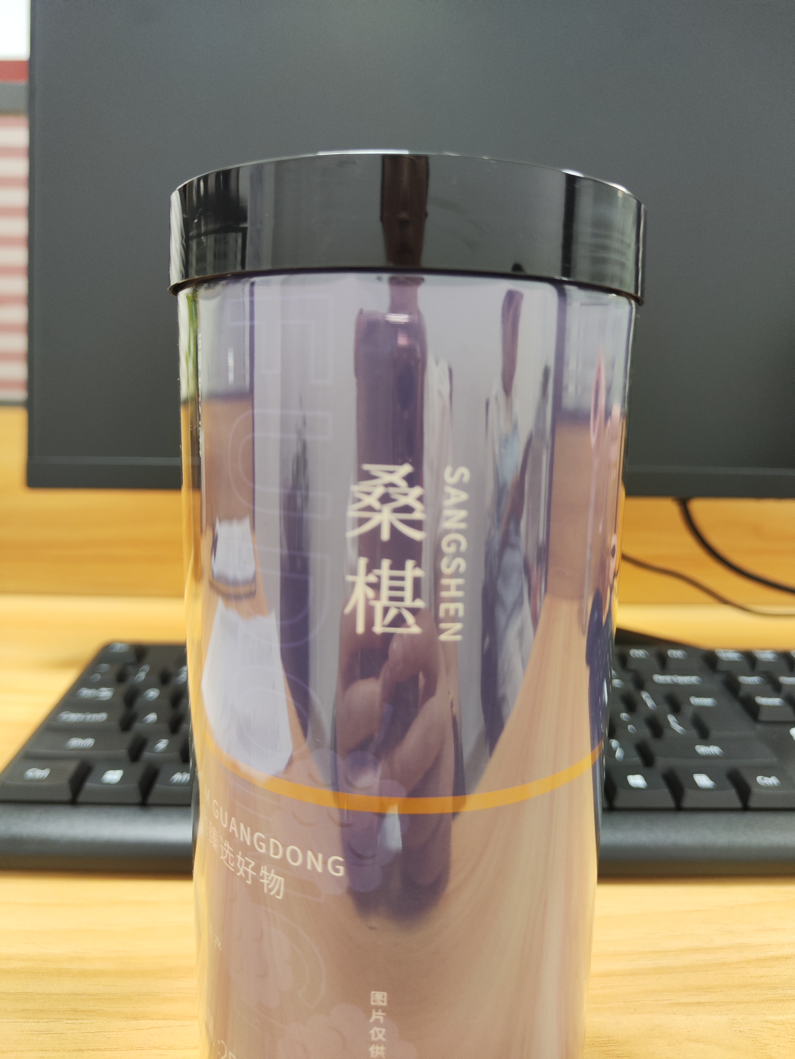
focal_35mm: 24
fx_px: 735
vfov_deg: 71.6
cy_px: 530
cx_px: 398
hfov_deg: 56.8
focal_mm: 5.59
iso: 310
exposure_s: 1/50
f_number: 1.88
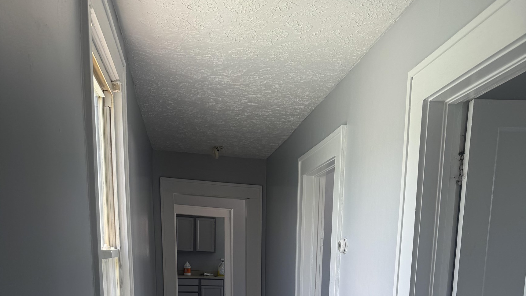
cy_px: 343
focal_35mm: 35
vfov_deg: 29.6
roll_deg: -0.6
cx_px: 262
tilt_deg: -10.7
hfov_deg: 56.6
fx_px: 488
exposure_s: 1/214
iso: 64
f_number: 1.78
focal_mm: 6.76
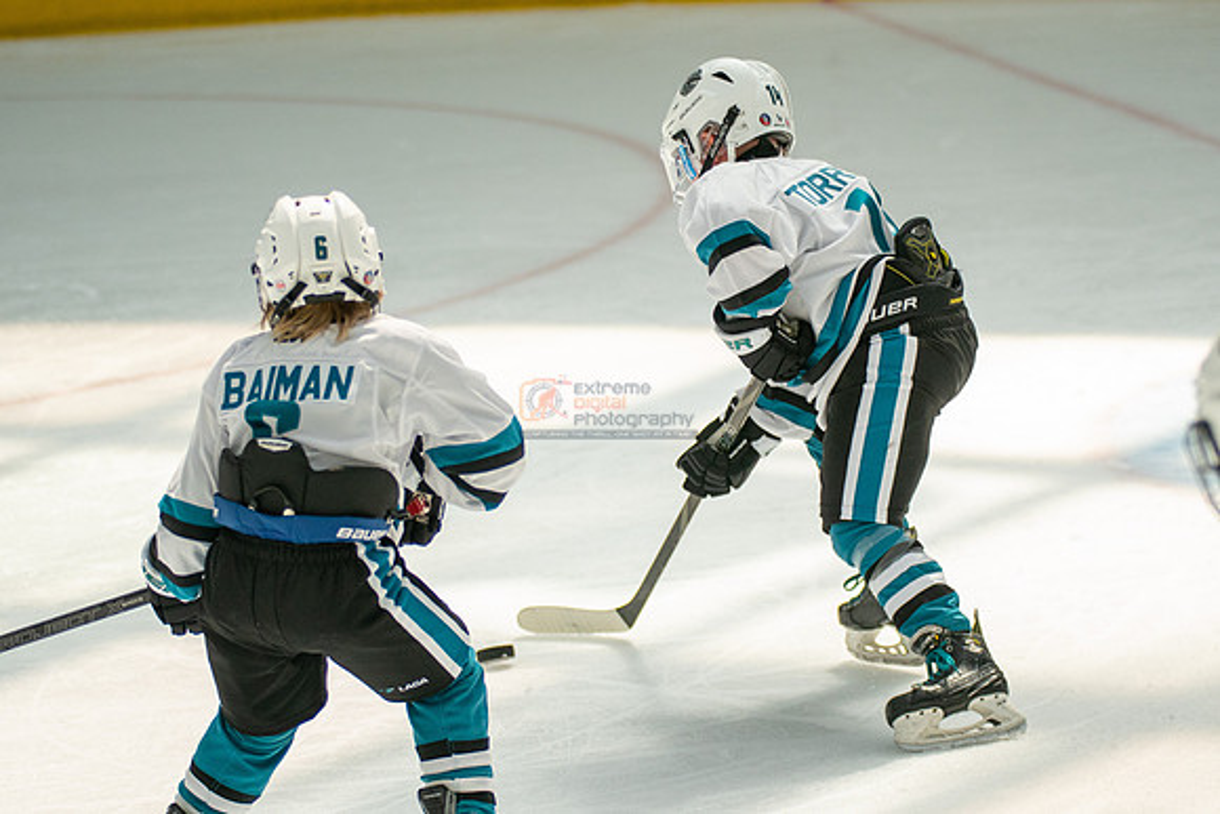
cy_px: 282
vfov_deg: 7.7
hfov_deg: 11.5
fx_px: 6061
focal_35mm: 179
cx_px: 734
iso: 1600
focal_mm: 120
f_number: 3.2
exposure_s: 1/5000
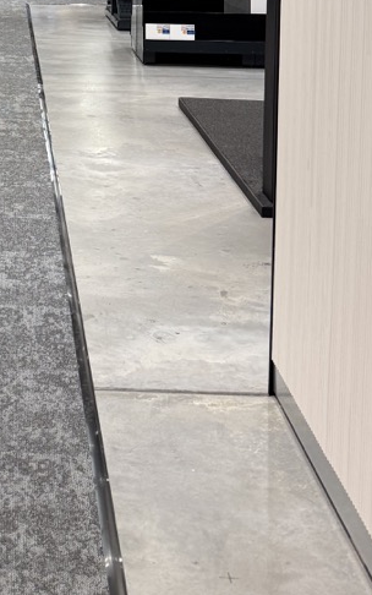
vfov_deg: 28.0
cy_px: -58
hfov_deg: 18.5
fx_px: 1086
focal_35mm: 67
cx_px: -65
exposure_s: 1/100
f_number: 1.78
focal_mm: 6.76
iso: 160
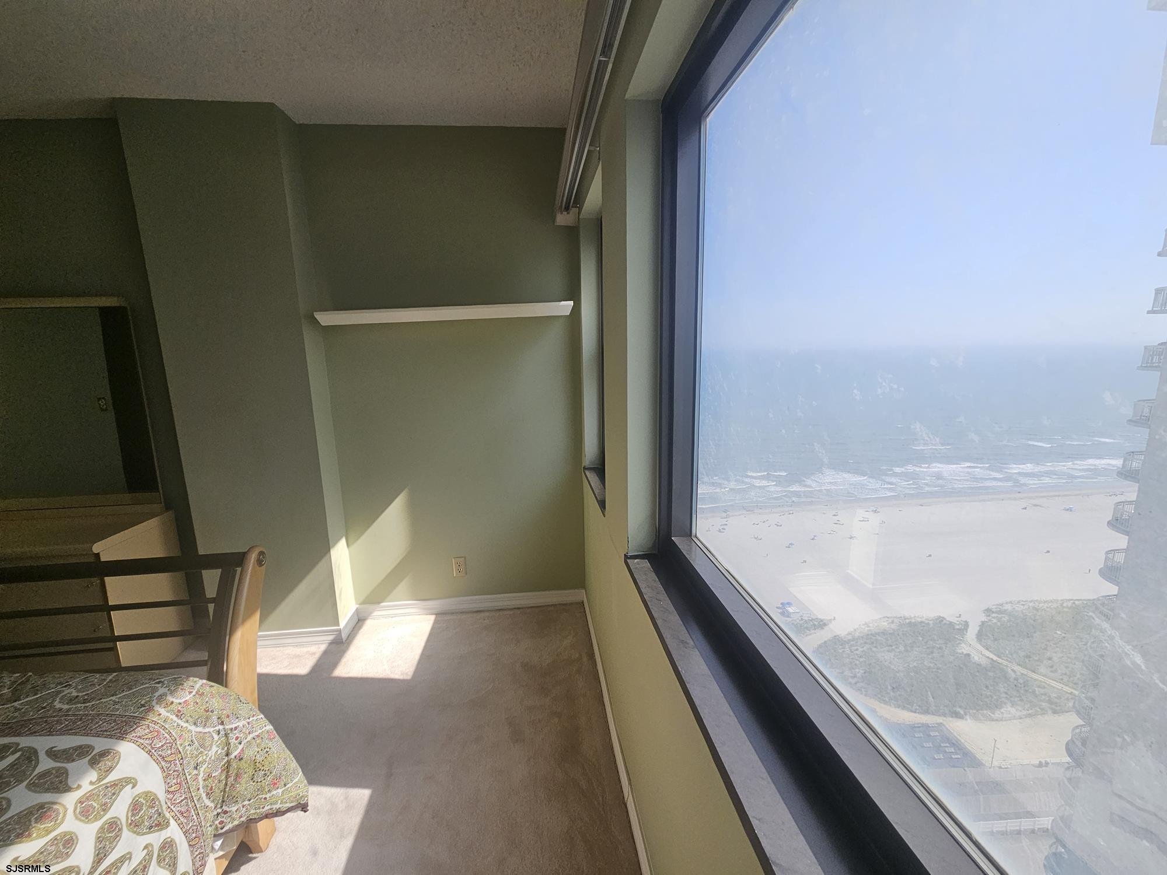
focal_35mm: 13
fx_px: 438
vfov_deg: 89.9
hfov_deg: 106.2
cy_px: 438
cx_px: 584
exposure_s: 1/1000
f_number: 2.2
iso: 100
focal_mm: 2.2
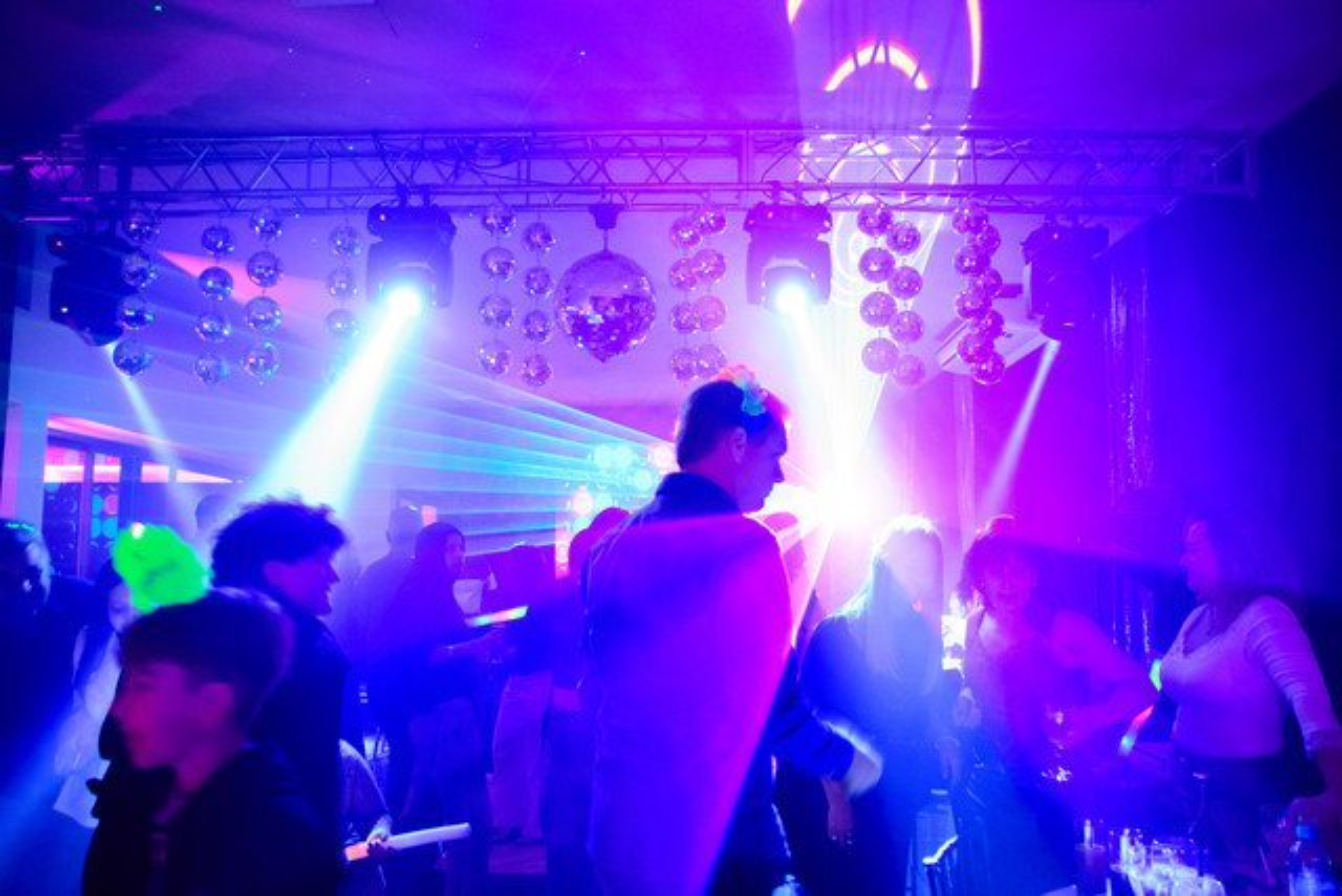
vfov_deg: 50.4
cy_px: 448
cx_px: 671
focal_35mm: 26
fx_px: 951
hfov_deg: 70.4
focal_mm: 17
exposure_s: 1/40
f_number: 2.8
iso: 3200
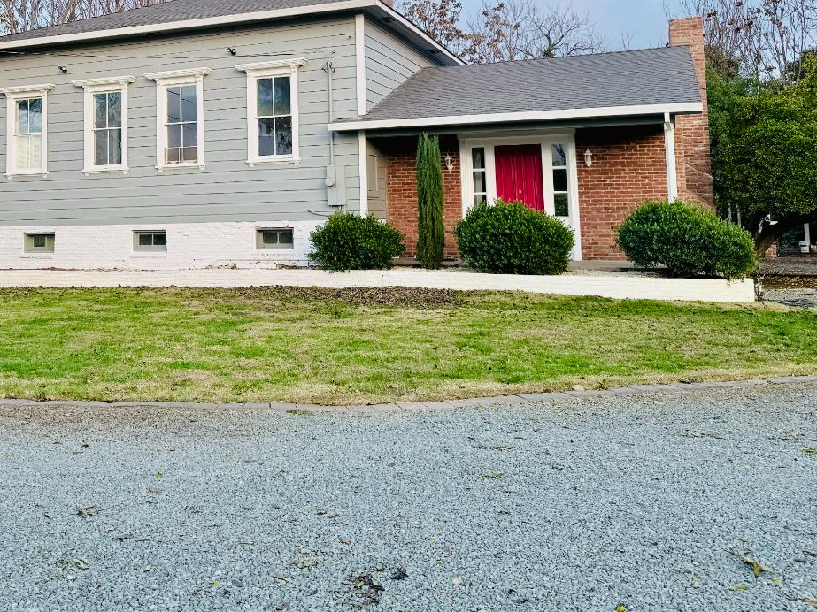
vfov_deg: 35.6
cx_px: 236
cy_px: 122
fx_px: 920
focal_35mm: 39
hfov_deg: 46.7
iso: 80
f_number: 1.78
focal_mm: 6.76
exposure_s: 1/440
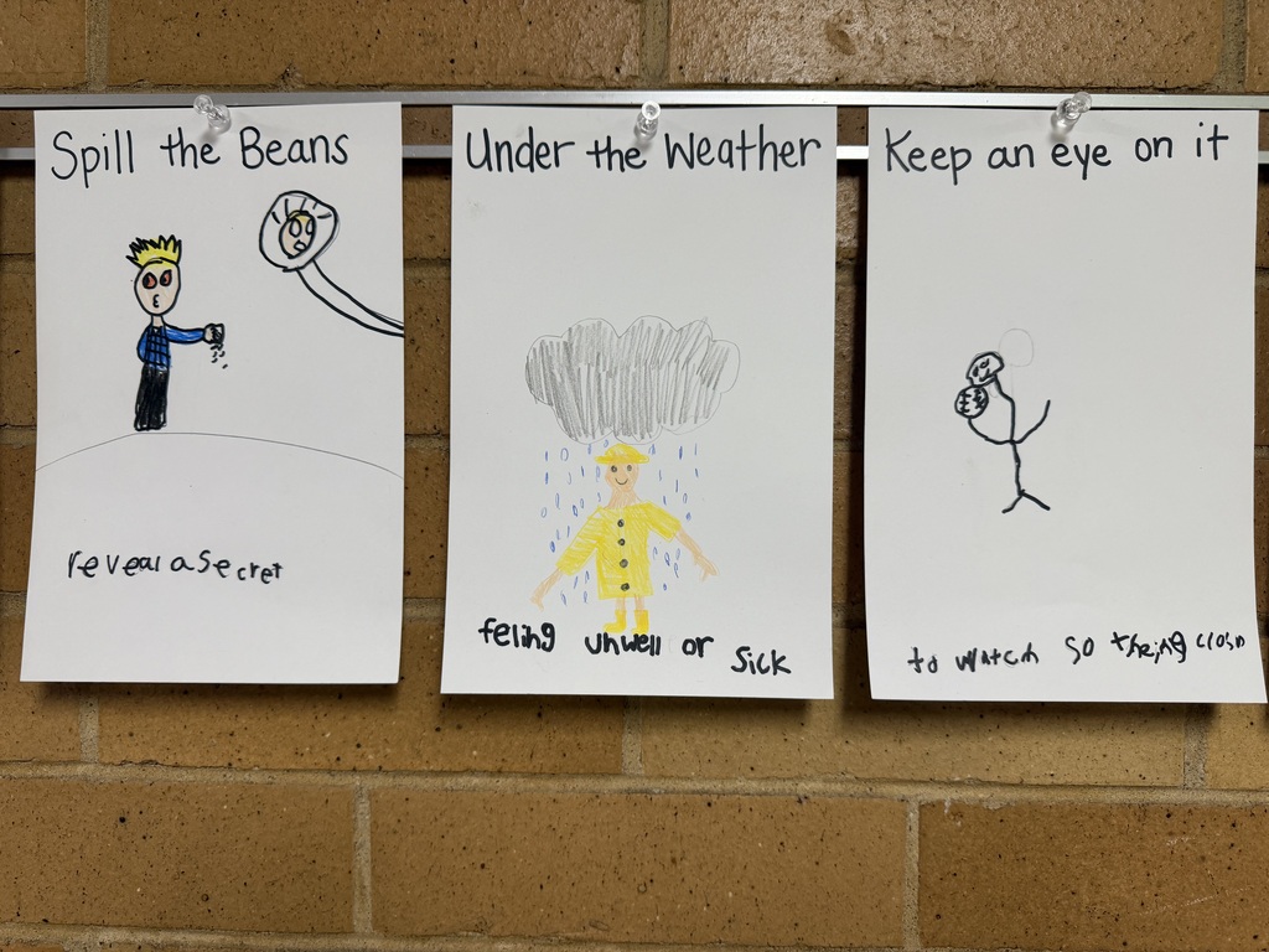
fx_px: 880
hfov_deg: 71.6
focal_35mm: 24
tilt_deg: -2.1
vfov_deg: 56.8
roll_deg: -0.4
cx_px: 634
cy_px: 476
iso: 125
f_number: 1.78
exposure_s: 1/60
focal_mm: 6.76
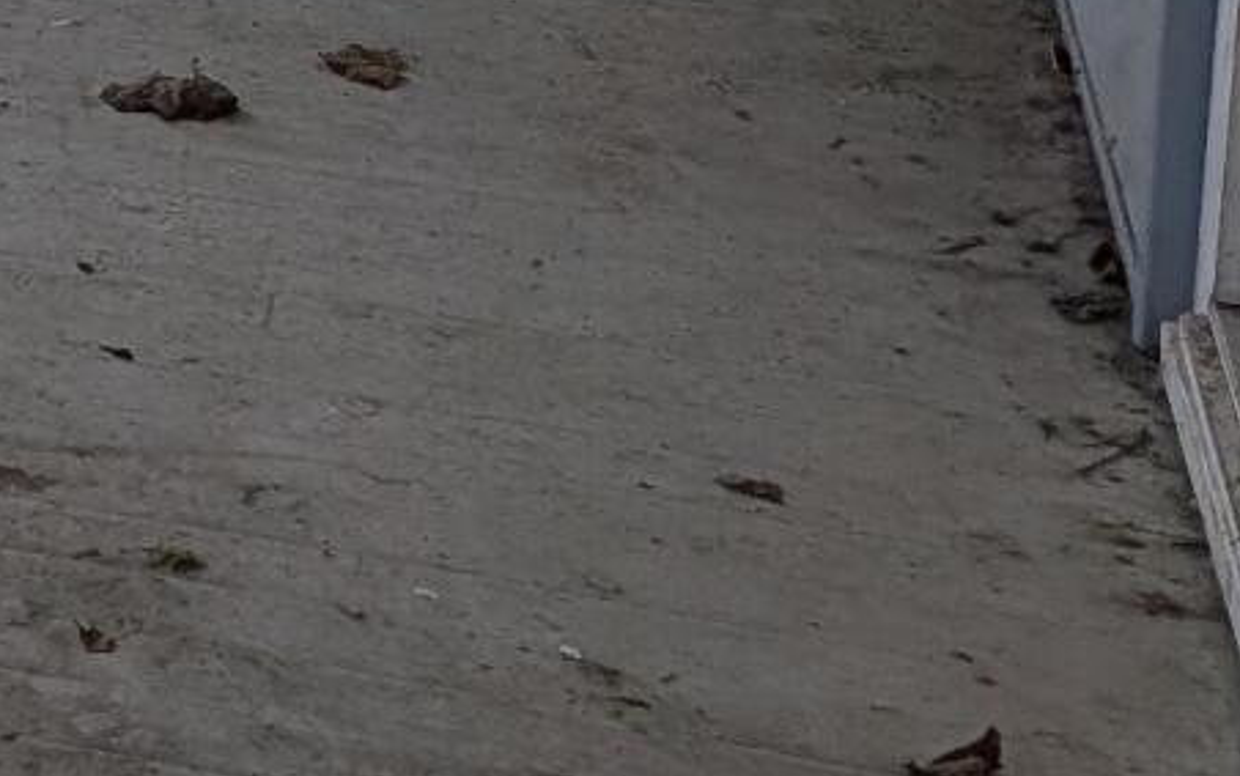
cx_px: -2085
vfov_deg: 7.2
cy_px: -1196
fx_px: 5714
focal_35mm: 169
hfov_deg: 10.1
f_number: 1.68
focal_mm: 6.9
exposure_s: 1/7937
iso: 22
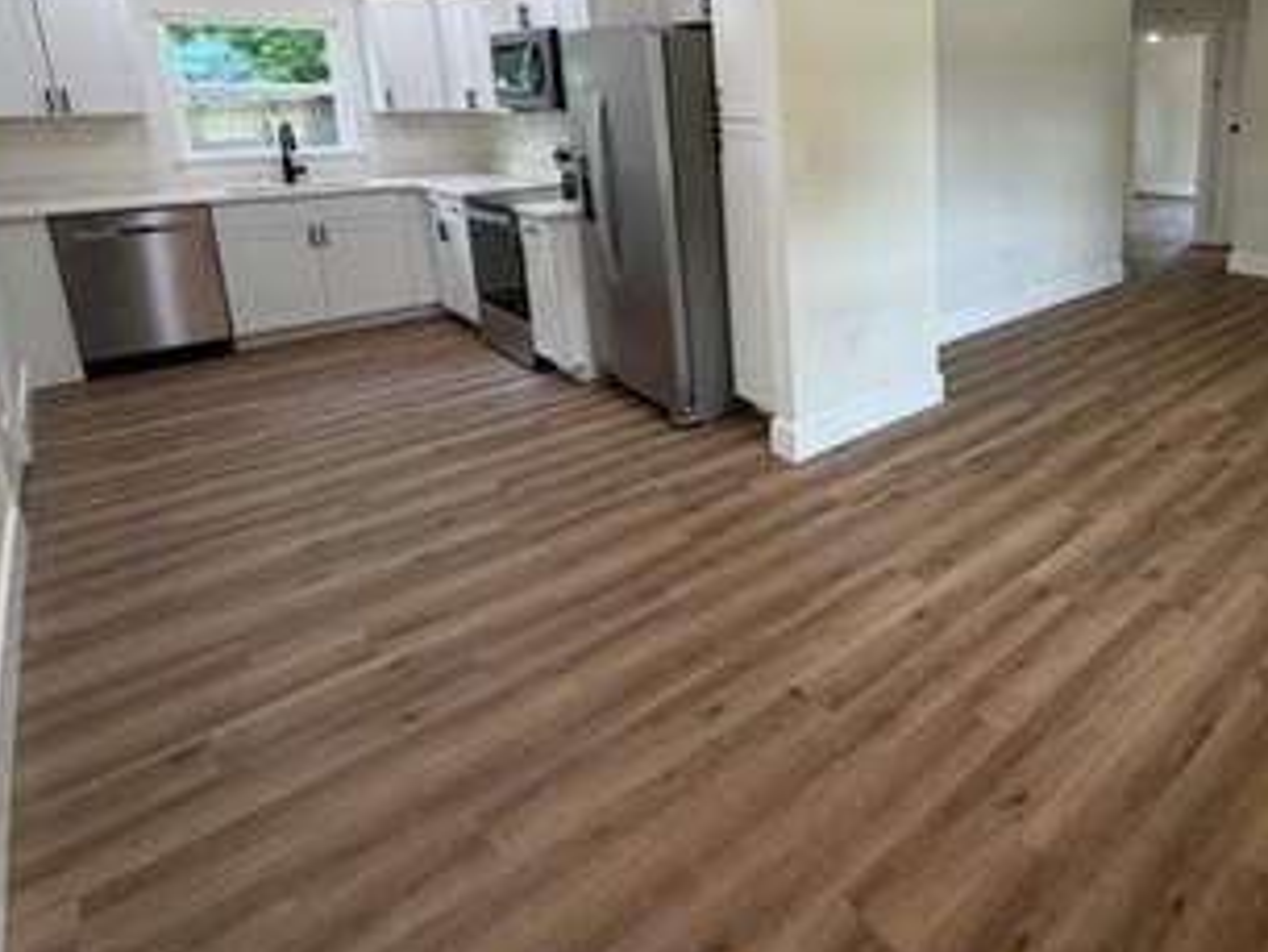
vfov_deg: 58.5
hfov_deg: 71.0
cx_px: 956
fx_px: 806
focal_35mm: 22
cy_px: 258
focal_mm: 2.22
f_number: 2.2
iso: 160
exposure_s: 1/120
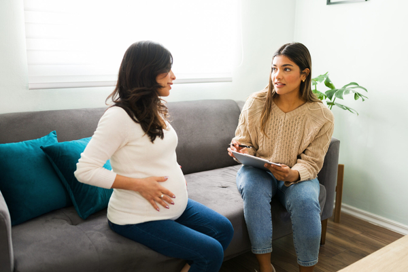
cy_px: 136
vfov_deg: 37.9
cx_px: 204
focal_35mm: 35
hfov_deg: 54.4
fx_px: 397
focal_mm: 35
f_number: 1.8
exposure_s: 1/160
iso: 400
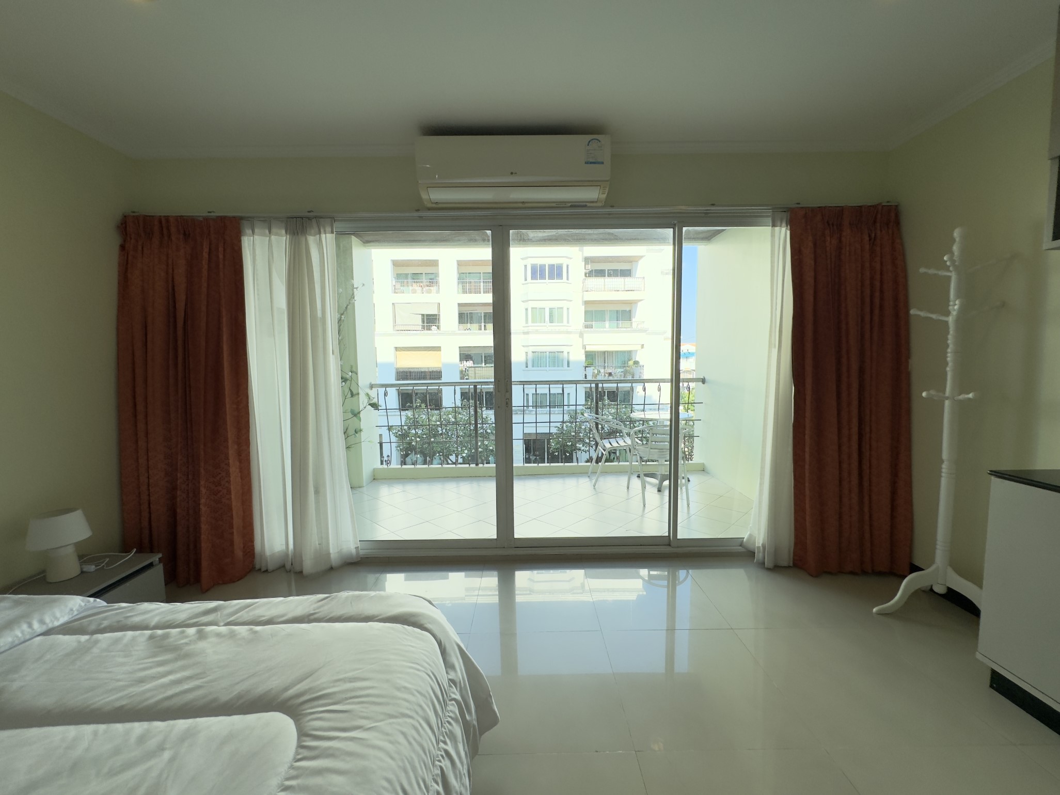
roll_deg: +0.7
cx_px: 530
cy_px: 398
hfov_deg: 102.1
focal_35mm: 14
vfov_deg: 85.7
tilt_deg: -3.9
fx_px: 429
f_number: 2.2
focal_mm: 2.22
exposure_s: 1/467
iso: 40
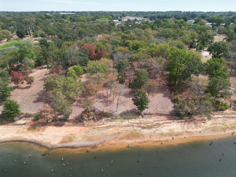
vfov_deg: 56.8
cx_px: 118
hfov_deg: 71.6
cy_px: 88
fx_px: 164
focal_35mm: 24
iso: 200
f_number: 1.7
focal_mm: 6.72
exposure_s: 1/2000
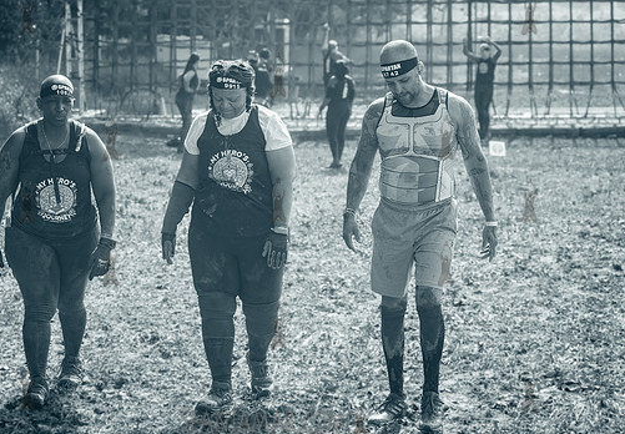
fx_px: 1829
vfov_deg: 13.5
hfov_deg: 19.4
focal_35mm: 104
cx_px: 238
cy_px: 189
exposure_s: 1/640
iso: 250
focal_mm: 80
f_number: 4.5
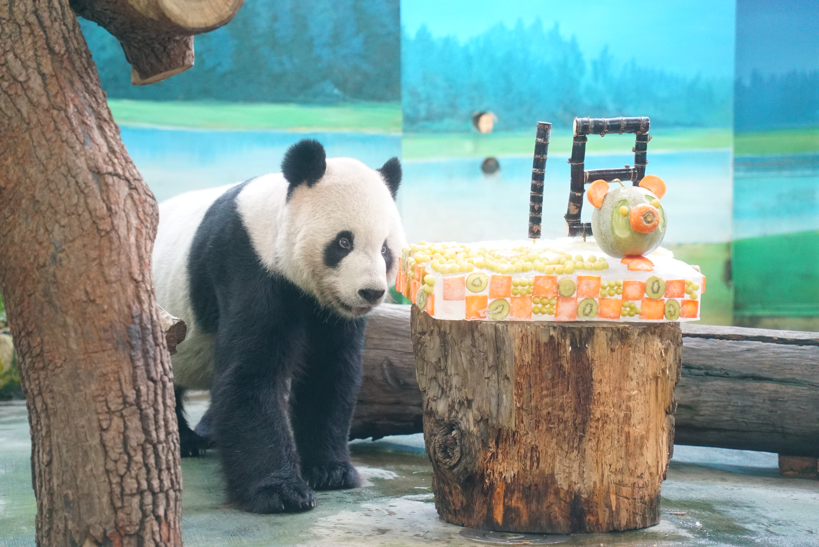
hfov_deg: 25.0
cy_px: 274
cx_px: 410
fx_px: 1844
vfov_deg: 16.9
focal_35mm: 81
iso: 6400
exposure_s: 1/250
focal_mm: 81
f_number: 4.5
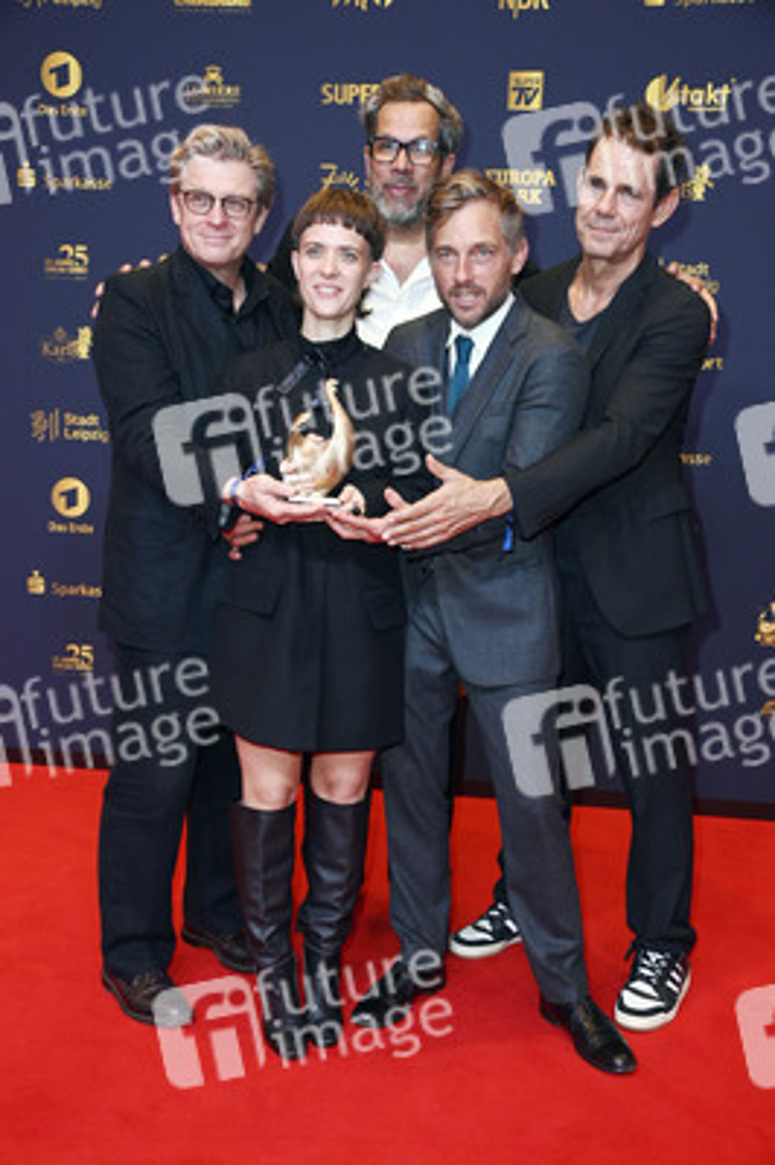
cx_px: 388
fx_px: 1358
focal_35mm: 42
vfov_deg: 46.4
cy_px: 582
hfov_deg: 31.8
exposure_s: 1/200
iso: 1000
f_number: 5.6
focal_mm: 42
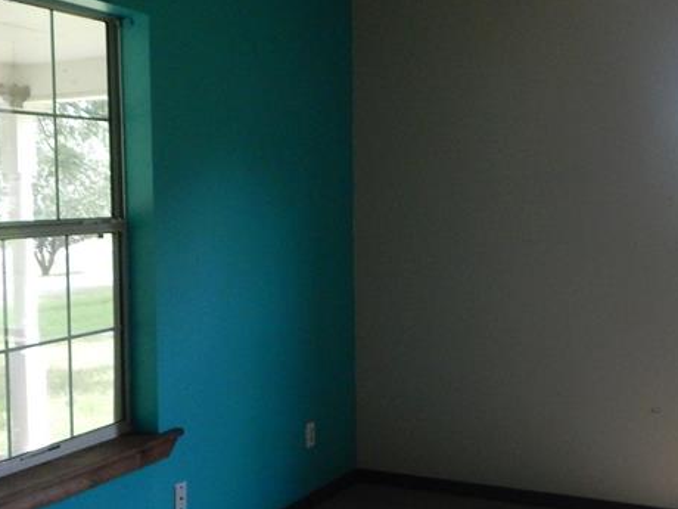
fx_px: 960
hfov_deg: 38.8
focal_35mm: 49
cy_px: 277
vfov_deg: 29.7
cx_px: 404
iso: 400
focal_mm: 4
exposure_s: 1/200
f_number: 3
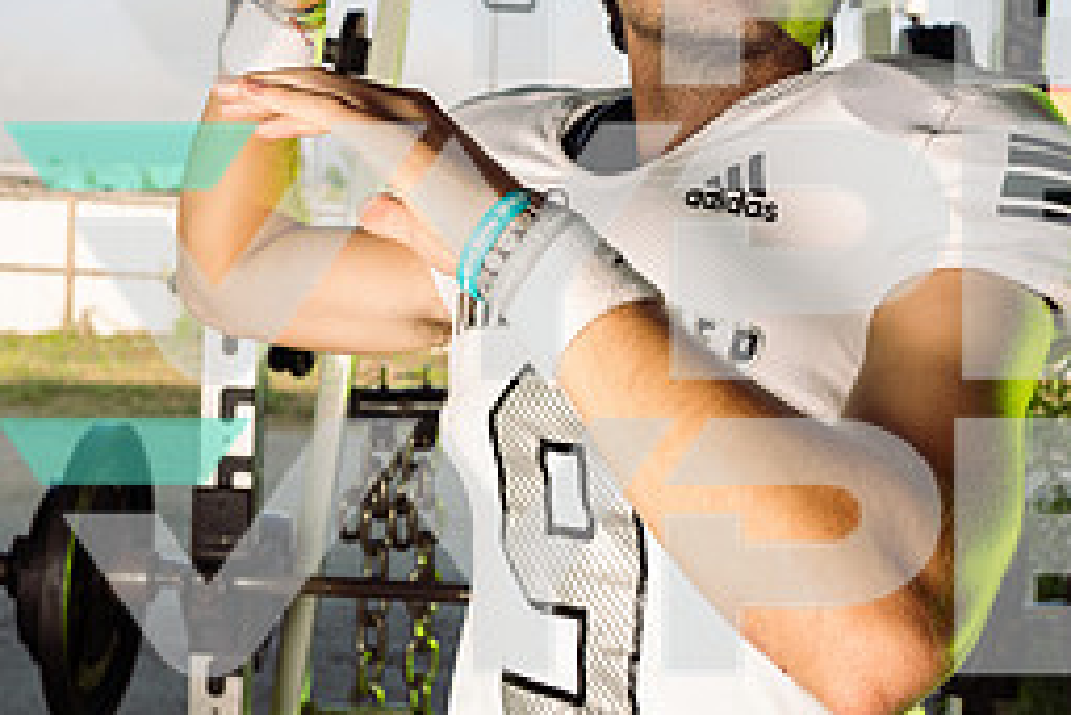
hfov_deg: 34.4
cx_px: 623
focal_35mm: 58
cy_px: 255
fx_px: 1726
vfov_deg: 23.3
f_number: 6.3
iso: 80
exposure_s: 1/250
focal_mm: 33
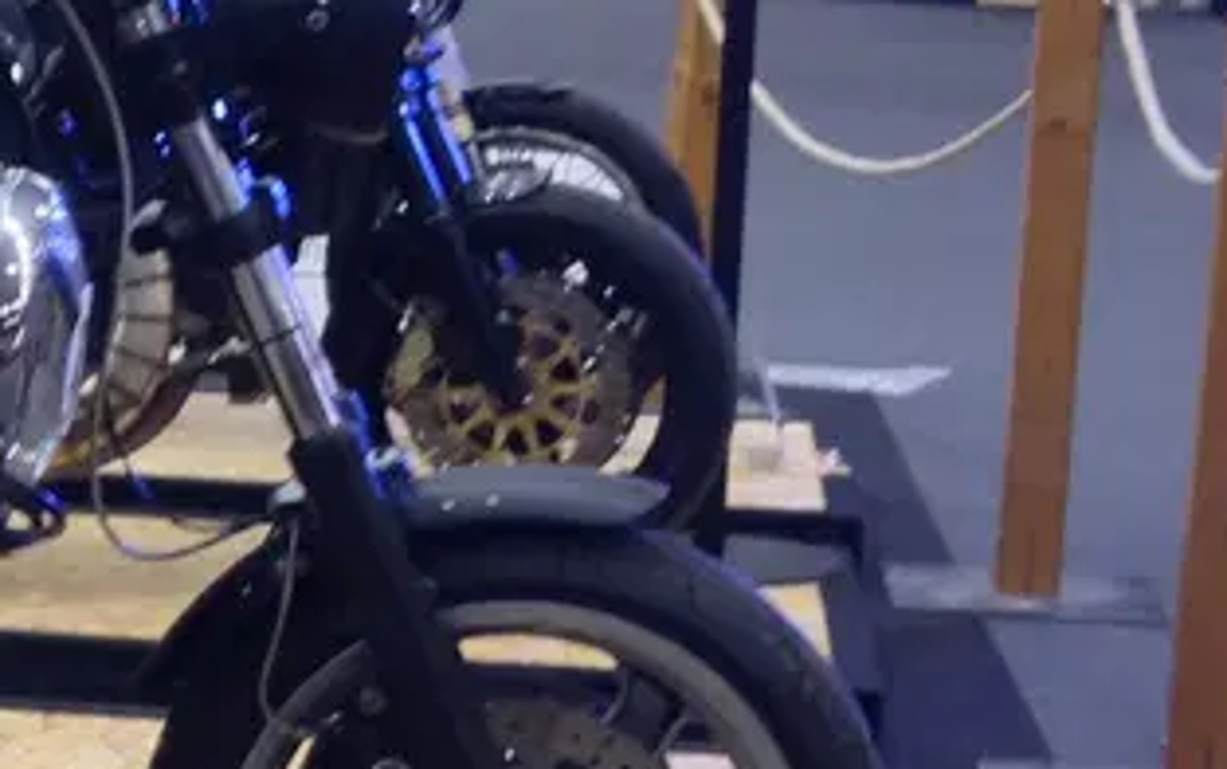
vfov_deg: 9.7
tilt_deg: -14.2
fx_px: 4483
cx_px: -659
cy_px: 726
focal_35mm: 134
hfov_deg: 14.5
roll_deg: +0.0
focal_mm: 4.12
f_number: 2.4
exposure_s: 1/20
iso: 50
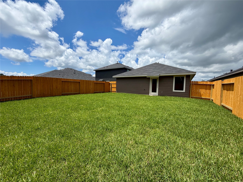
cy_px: 91
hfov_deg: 102.1
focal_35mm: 14
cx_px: 122
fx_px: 98
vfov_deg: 85.7
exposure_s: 1/1189
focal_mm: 2.22
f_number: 2.2
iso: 20
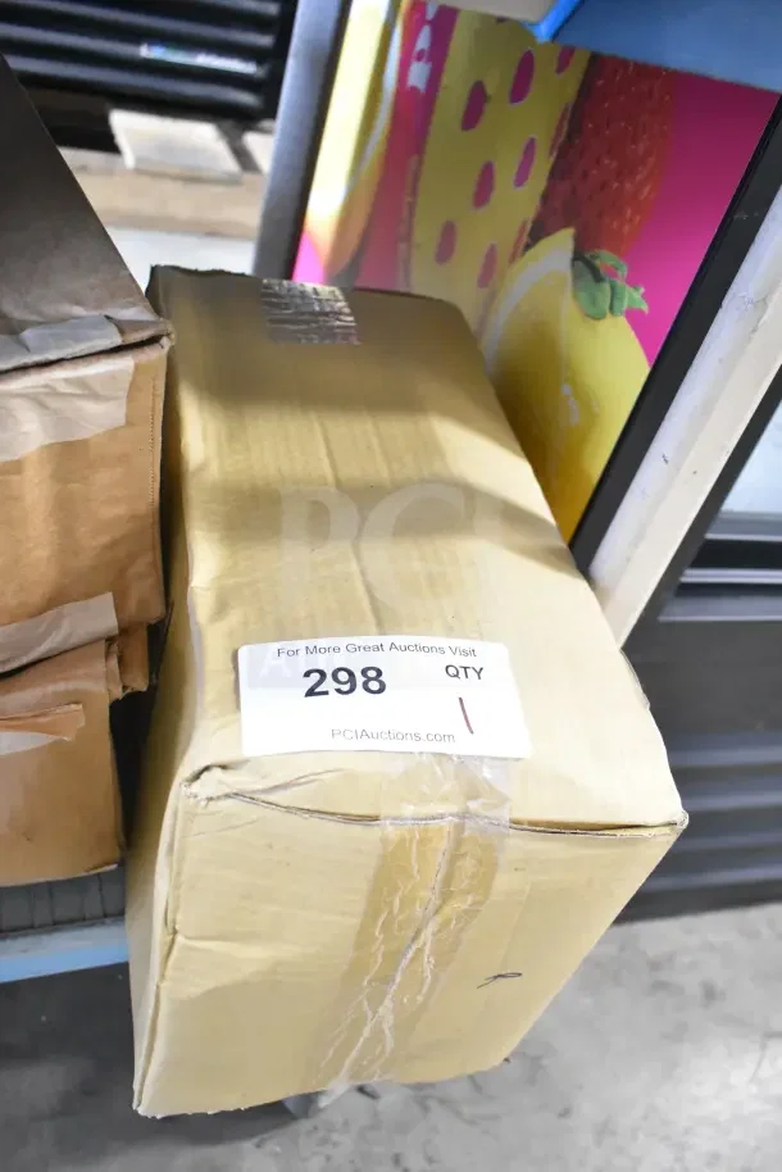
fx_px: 1026
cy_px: 586
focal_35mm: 32
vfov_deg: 59.5
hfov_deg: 41.7
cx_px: 391
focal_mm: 21
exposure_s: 1/30
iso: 3600
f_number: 3.8
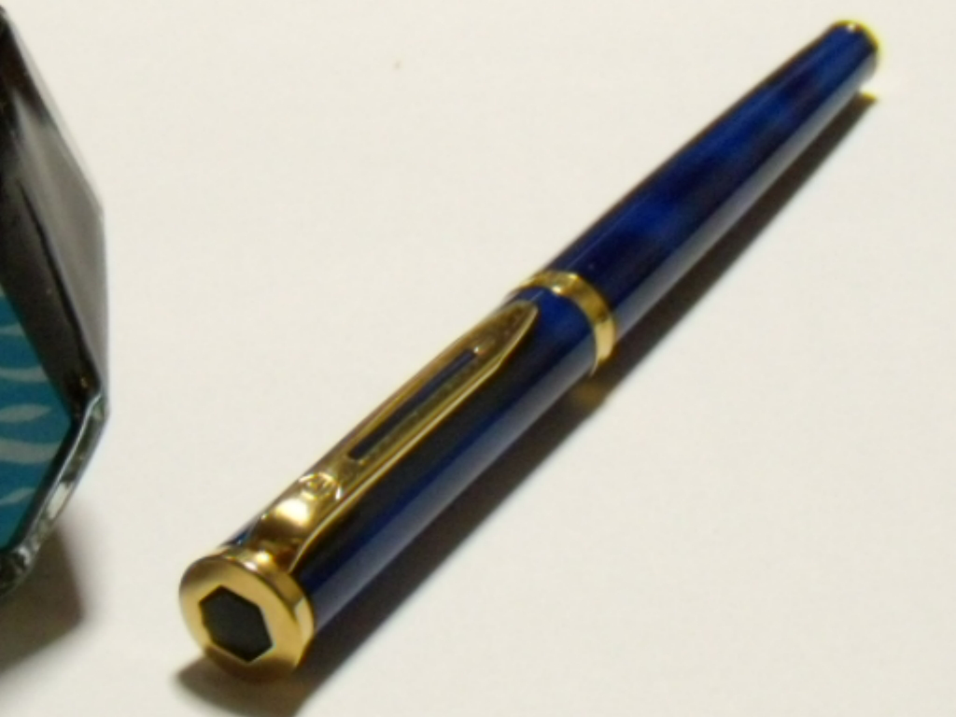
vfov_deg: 39.7
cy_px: 358
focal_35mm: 36
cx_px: 478
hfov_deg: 51.4
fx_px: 994
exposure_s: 1/25
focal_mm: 6.4
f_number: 3.6
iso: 400
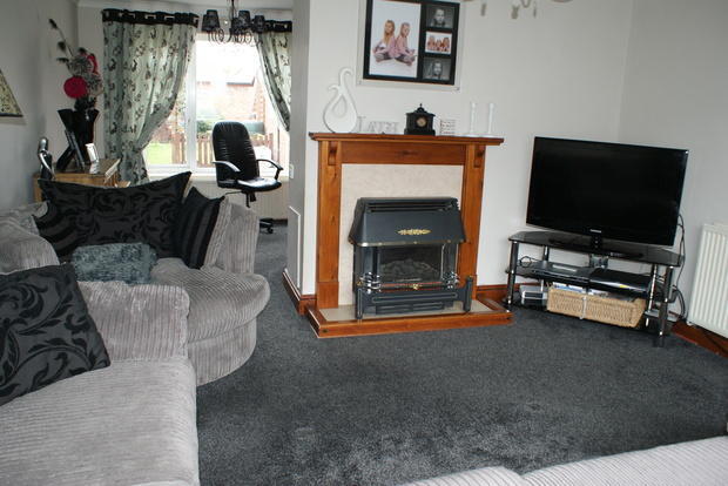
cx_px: 364
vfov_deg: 43.6
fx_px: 607
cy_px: 243
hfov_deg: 61.9
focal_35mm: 30
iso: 400
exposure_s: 1/60
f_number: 5.6
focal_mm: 20
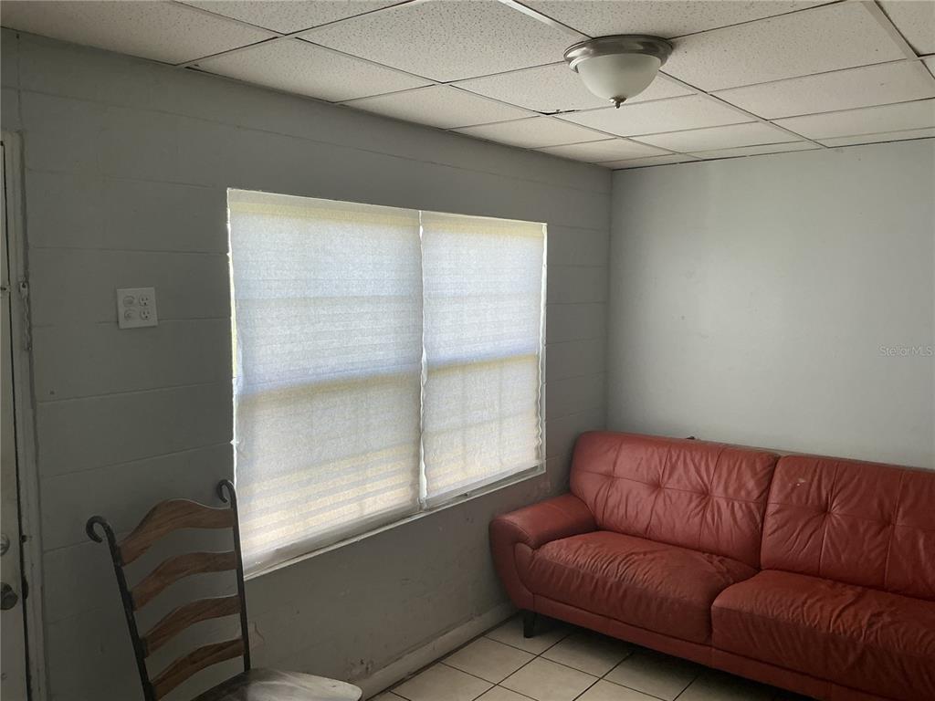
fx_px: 783
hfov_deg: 61.7
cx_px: 468
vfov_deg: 48.2
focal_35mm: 29
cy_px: 350
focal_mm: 3
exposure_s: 1/60
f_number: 1.8
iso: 40
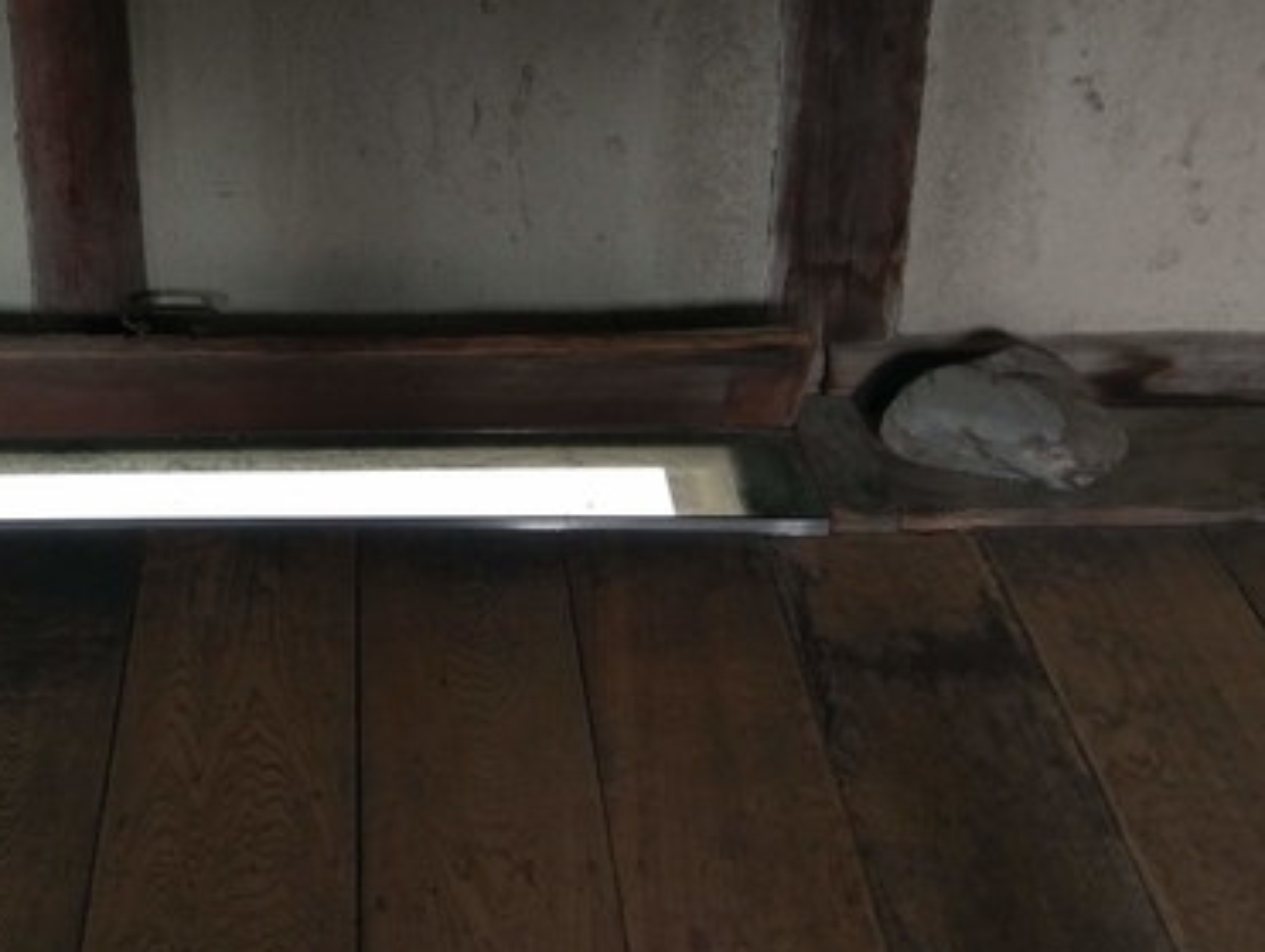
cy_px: 136
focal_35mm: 56
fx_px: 2048
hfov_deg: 33.3
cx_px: 256
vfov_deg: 25.5
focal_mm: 4.58
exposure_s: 1/60
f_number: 1.8
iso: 125
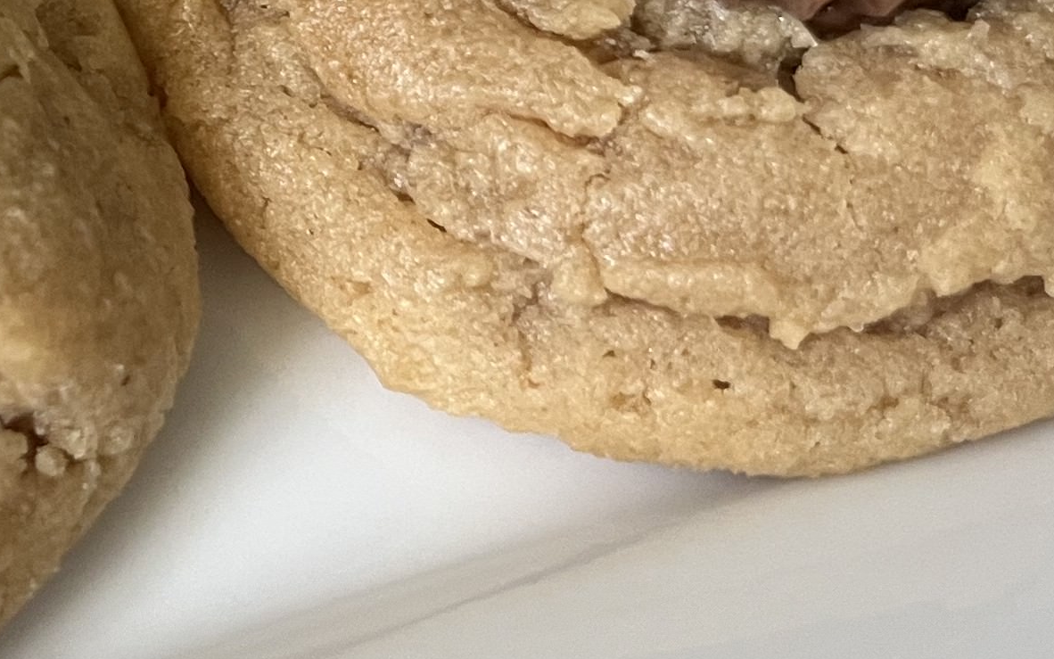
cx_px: -167
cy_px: -351
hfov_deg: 20.8
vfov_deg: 13.1
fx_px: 2700
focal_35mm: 94
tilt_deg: -45.7
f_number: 1.6
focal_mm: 5.1
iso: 250
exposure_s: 1/60
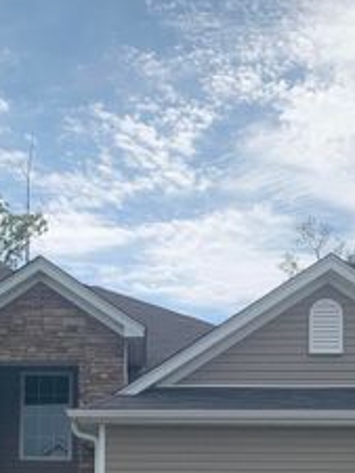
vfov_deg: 23.8
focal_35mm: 77
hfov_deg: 19.1
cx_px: 116
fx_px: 1052
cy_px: 512
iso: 25
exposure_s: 1/6061
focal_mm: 4.25
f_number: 1.8
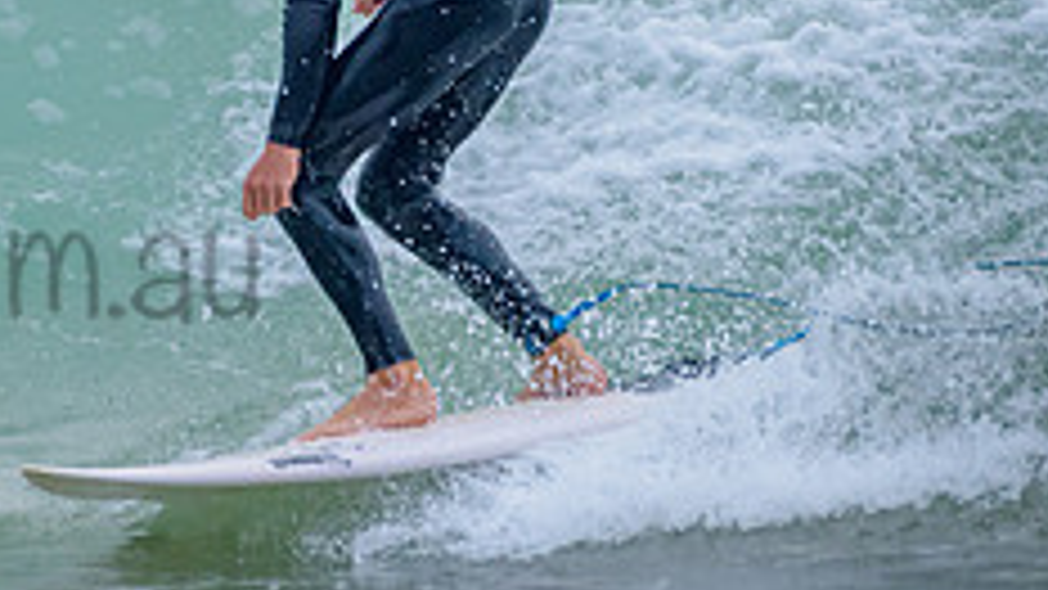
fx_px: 44374
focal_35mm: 1597
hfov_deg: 1.4
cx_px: 68
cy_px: 180
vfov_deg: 0.8
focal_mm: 500
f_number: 6.3
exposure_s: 1/2000
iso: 800
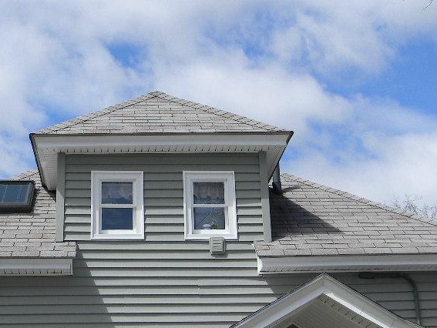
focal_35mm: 74
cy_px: 222
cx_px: 170
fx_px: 935
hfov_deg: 26.2
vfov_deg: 19.8
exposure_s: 1/246
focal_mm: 7.3
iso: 80
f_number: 7.6
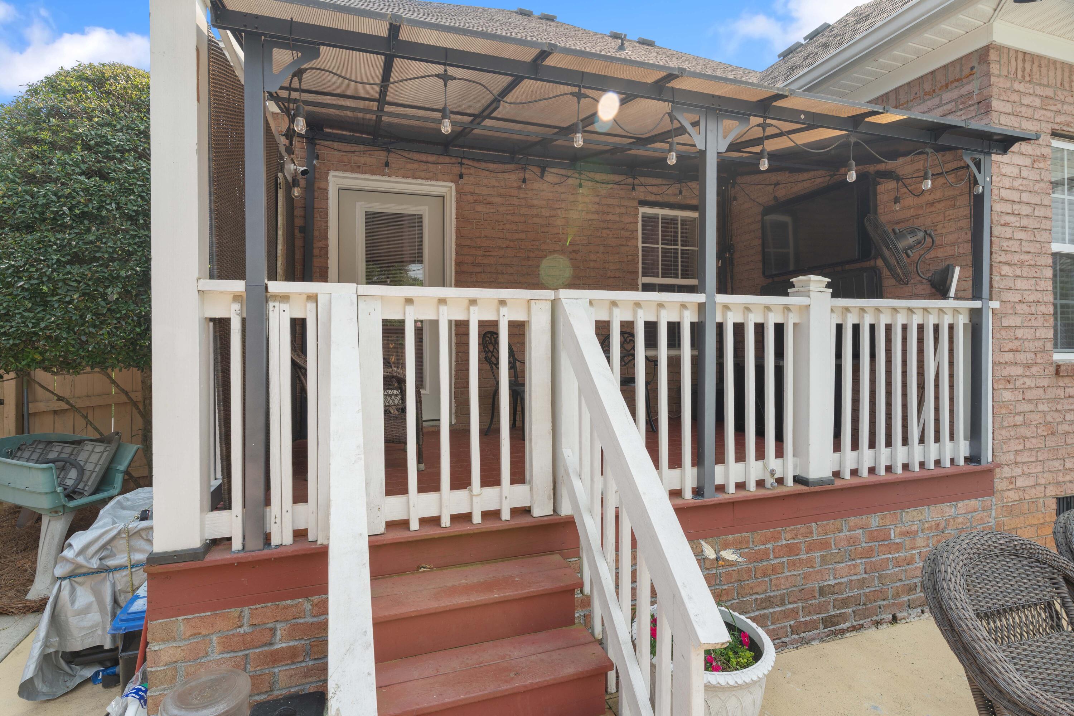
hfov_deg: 93.3
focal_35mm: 17
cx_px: 537
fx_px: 507
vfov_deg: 70.4
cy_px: 358
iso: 50
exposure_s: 1/25
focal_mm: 17
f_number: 8
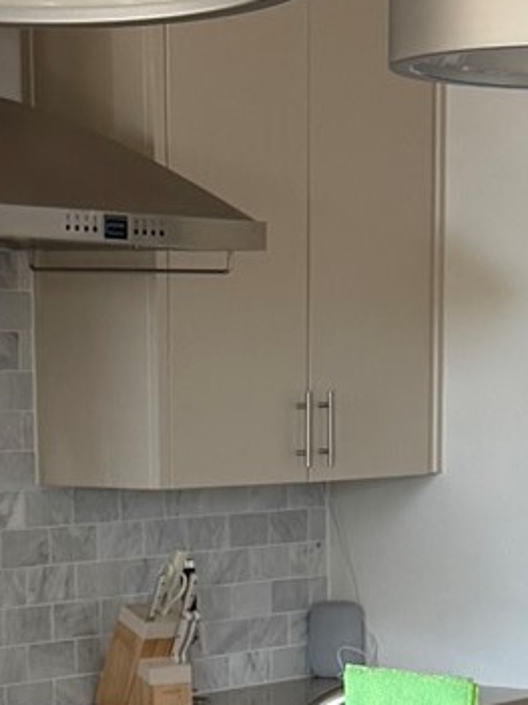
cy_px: 972
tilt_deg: -12.3
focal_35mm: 140
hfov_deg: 10.6
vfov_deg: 13.5
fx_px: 2849
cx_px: 323
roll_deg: -0.2
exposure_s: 1/121
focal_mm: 6.76
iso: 100
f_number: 1.78
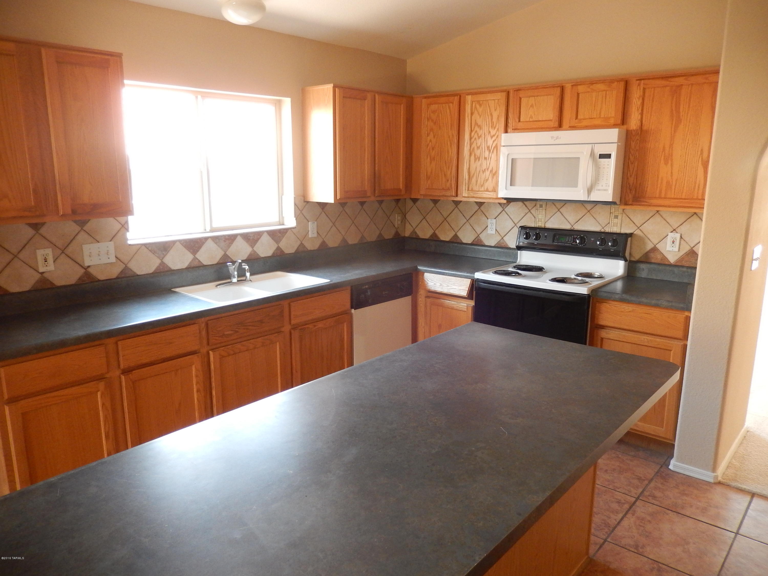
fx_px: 555
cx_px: 384
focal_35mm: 25
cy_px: 288
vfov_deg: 54.9
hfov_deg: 69.4
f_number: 3.4
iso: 360
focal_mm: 4.5
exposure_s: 1/30
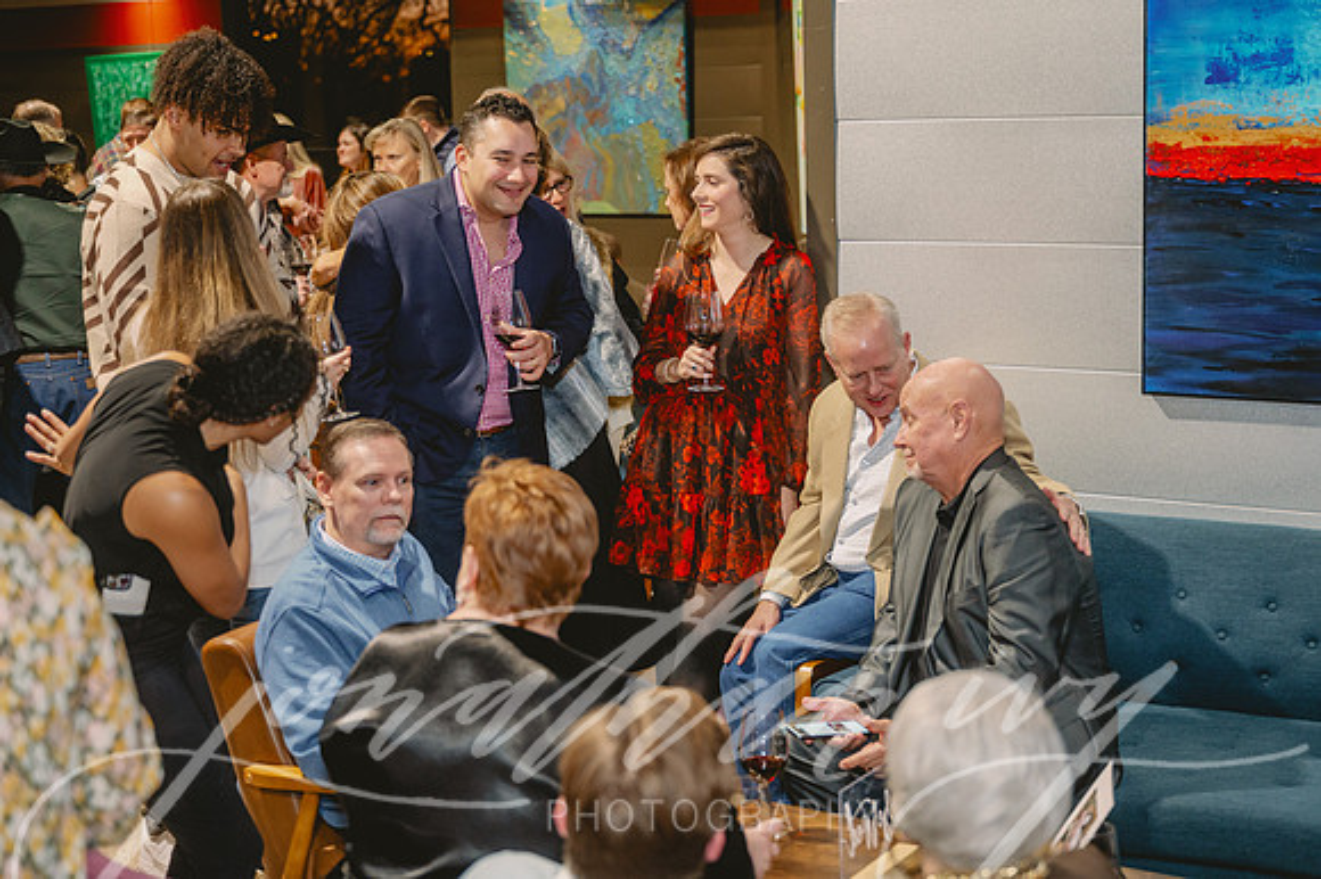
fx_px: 2180
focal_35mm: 59
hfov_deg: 33.7
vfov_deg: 22.8
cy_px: 466
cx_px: 701
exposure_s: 1/160
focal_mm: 56
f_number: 2.8
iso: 1250
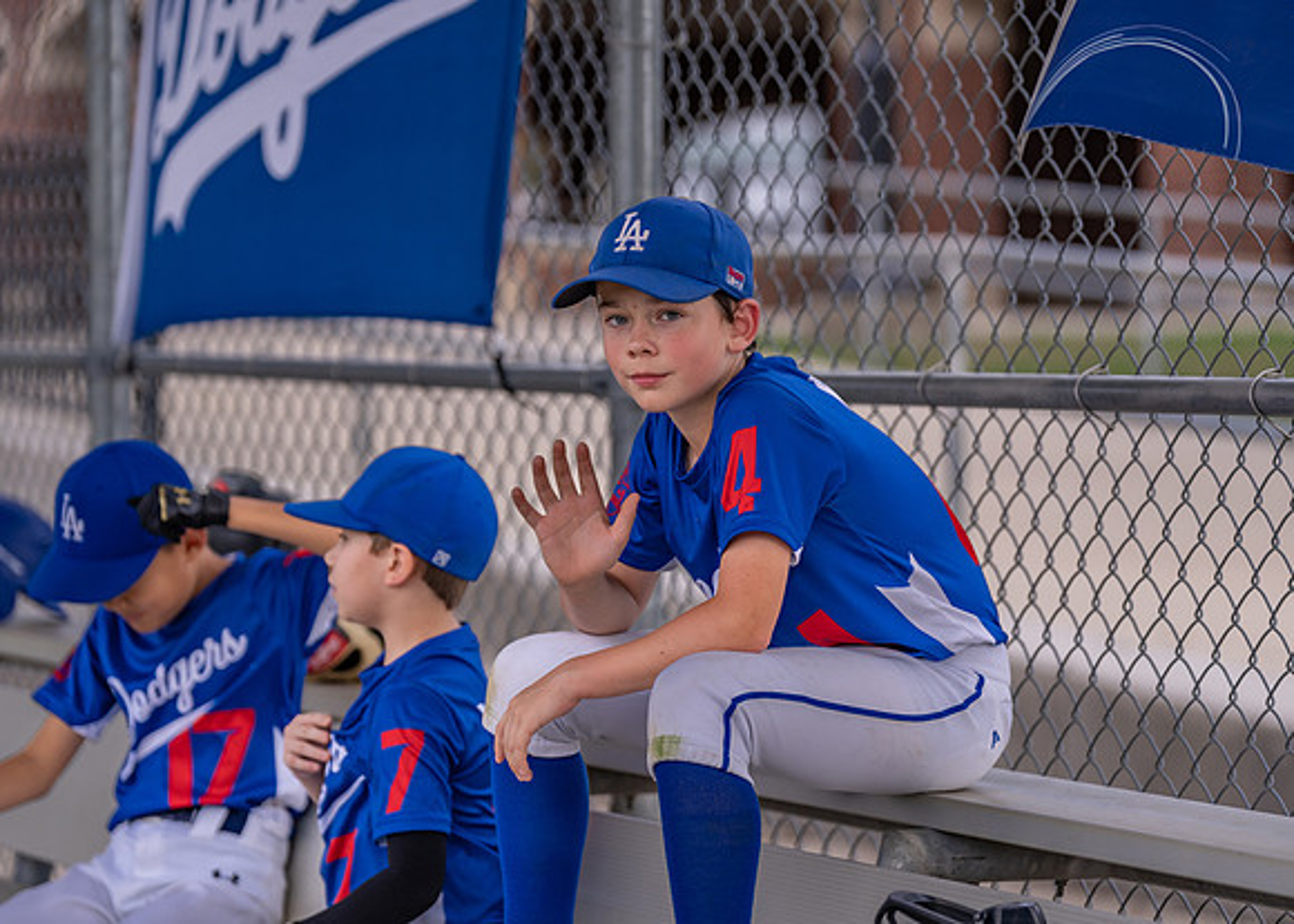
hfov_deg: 15.2
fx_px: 4848
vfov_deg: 10.9
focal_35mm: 132
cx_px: 647
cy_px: 462
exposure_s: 1/1000
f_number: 2.8
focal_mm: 124
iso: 100
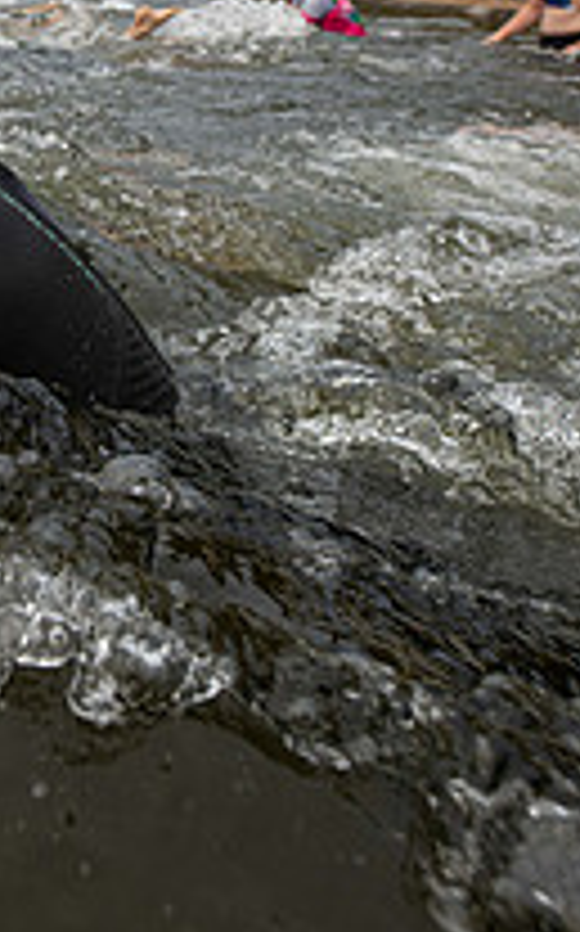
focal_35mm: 40
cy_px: 155
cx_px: -108
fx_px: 1014
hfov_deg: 28.1
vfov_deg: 46.1
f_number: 4
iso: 320
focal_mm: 14
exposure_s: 1/800
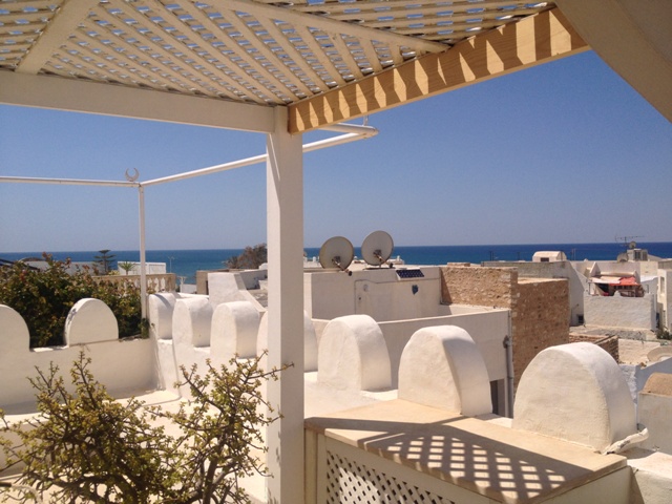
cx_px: 336
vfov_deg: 40.7
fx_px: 679
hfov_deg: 52.6
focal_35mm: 35
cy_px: 252
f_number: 2.4
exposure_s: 1/4255
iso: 50
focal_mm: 4.28
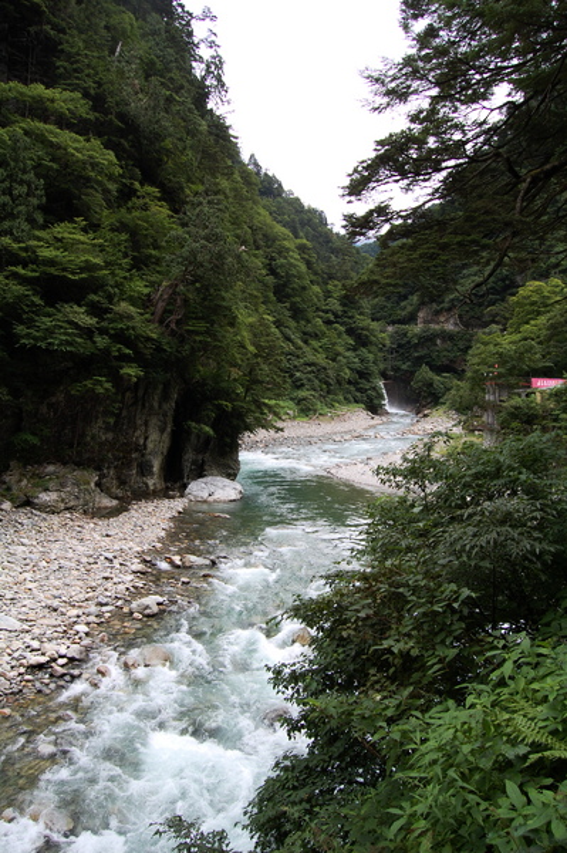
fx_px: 639
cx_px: 284
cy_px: 426
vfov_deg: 67.4
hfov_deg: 47.9
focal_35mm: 27
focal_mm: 18
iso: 200
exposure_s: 1/200
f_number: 7.1
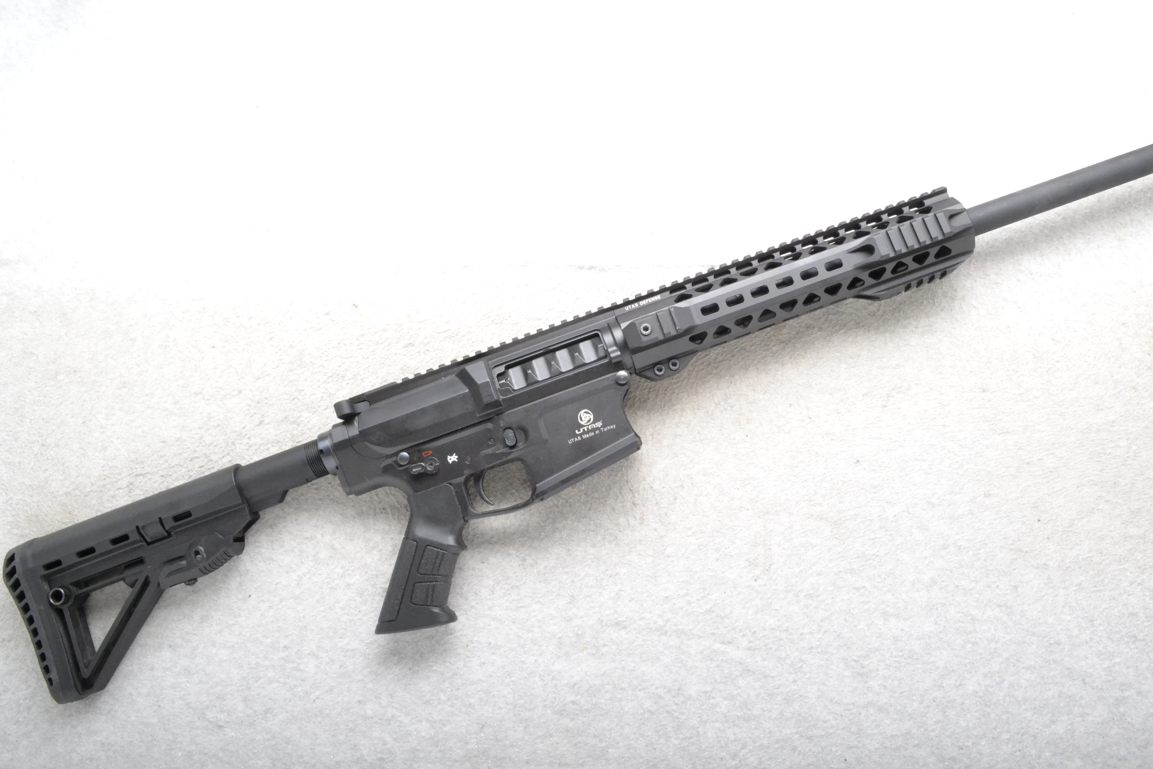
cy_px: 384
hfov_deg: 37.9
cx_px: 576
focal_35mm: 52
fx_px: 1681
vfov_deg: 25.8
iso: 3200
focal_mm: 35
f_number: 20
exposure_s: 1/160
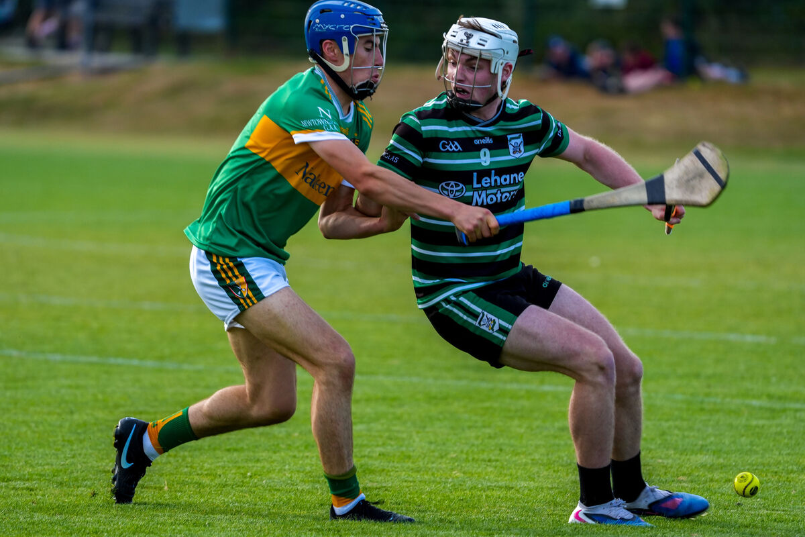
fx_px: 9369
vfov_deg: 3.3
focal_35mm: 419
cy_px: 268
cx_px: 402
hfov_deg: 4.9
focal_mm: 419
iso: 800
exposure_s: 1/1000
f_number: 6.3
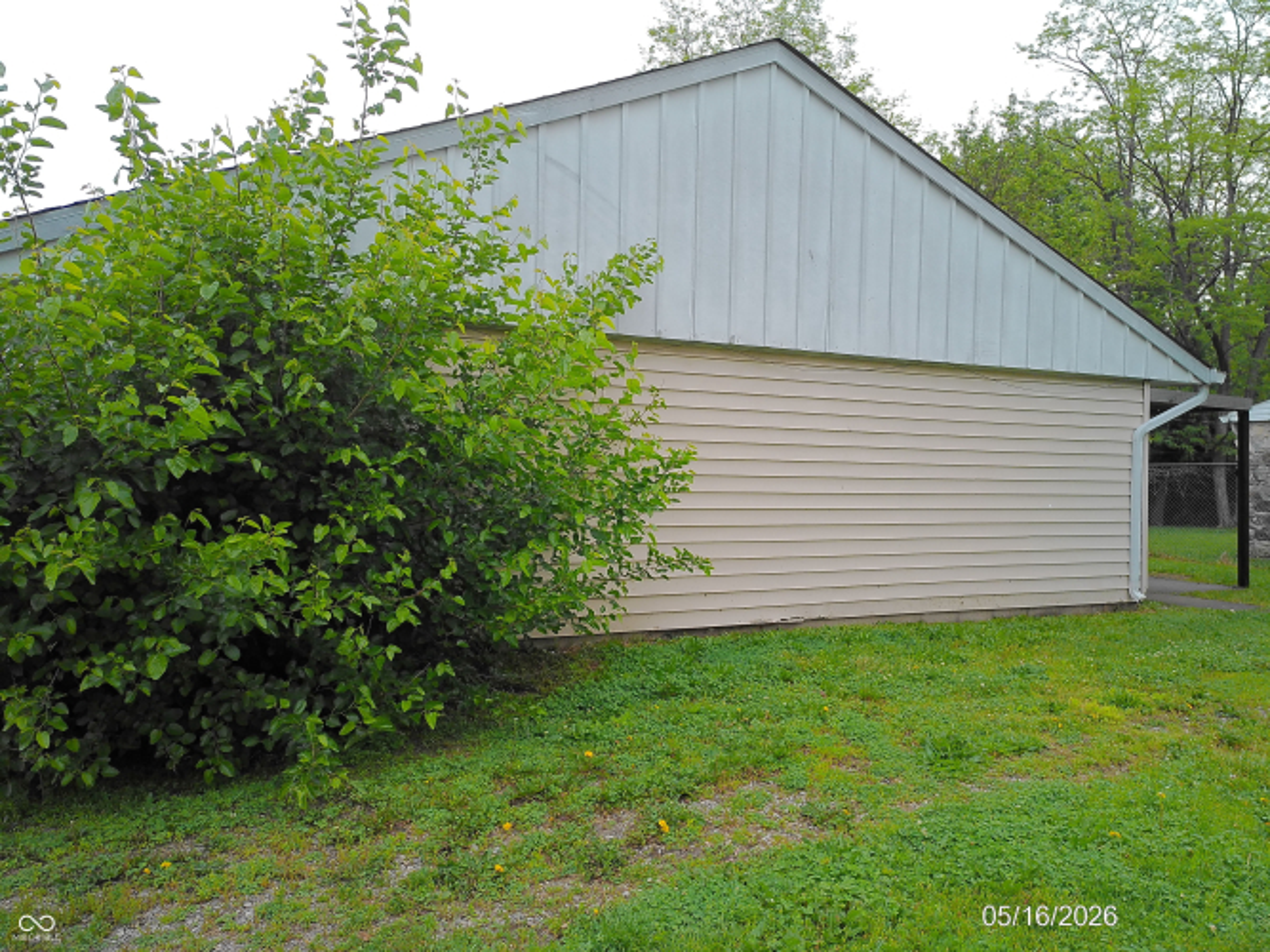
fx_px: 954
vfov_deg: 53.0
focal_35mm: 26
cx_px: 635
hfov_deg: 67.3
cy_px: 476
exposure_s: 1/120
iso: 100
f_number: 2
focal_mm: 6.8
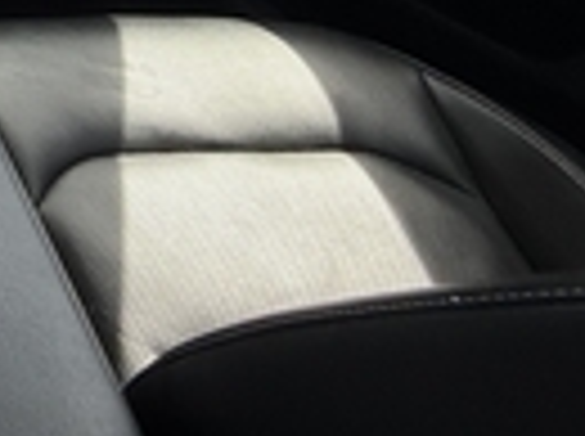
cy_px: -330
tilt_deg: -17.2
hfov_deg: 22.9
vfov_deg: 20.2
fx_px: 911
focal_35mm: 54
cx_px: -428
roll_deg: +1.3
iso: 64
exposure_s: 1/318
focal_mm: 2.22
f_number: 2.2
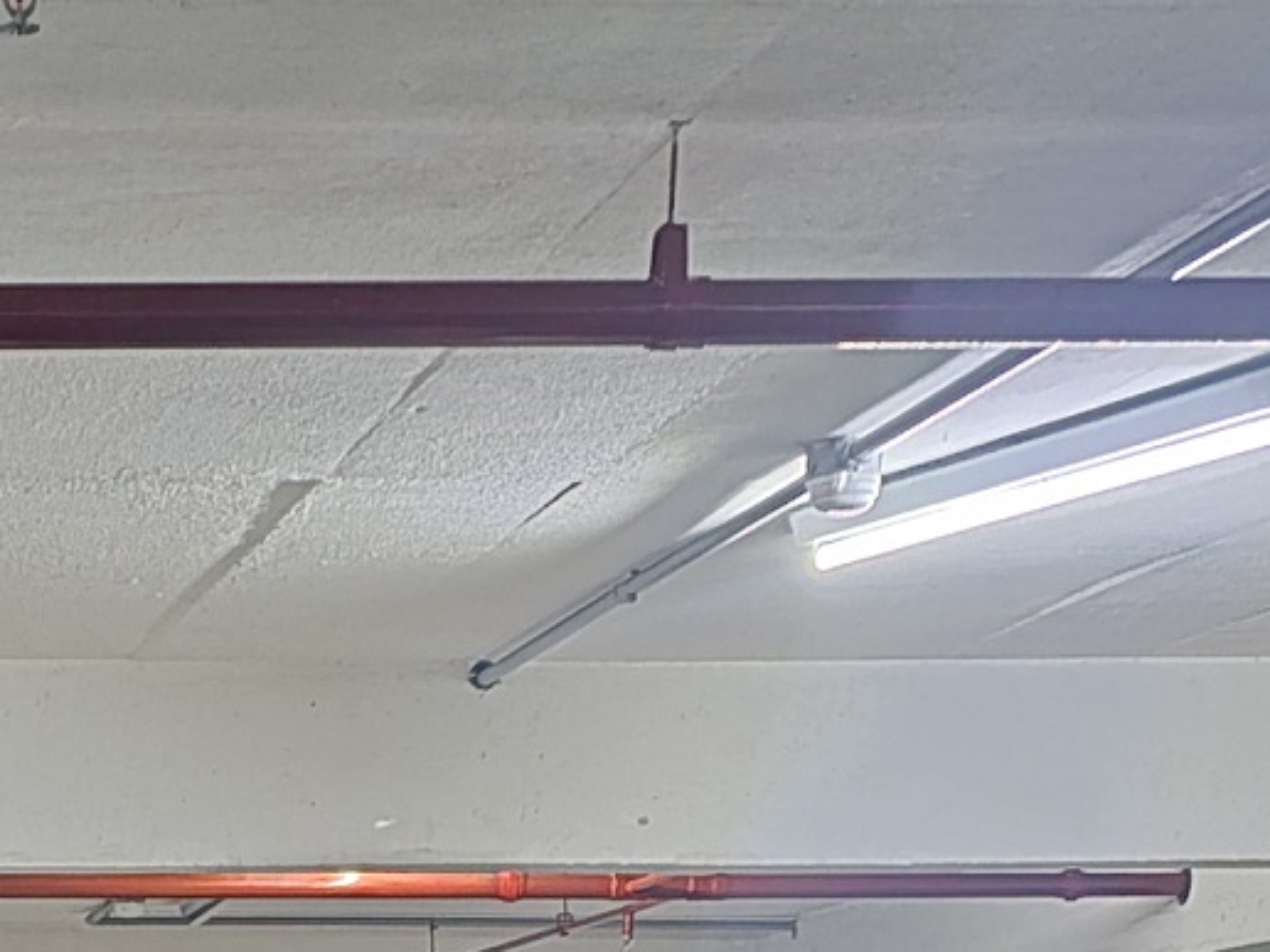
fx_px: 3926
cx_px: -359
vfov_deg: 12.3
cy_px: 1855
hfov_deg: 17.3
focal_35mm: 107
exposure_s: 1/24
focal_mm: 6.3
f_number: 1.7
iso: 2000
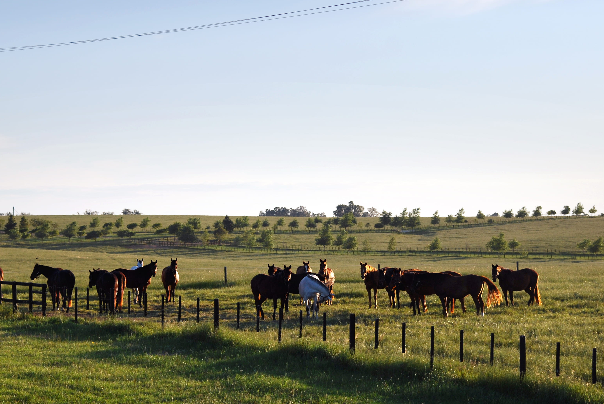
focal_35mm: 131
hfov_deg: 15.6
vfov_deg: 10.5
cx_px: 272
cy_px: 182
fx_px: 2201
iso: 110
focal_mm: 70
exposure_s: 1/500
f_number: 5.6
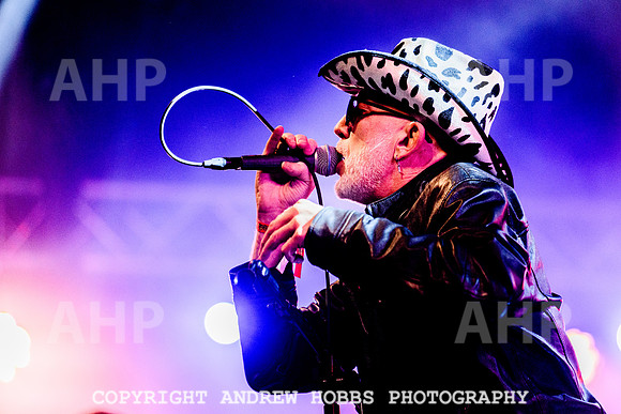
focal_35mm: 233
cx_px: 362
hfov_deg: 8.8
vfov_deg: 5.9
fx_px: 4021
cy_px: 240
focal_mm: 200
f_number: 3.2
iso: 2500
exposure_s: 1/1000
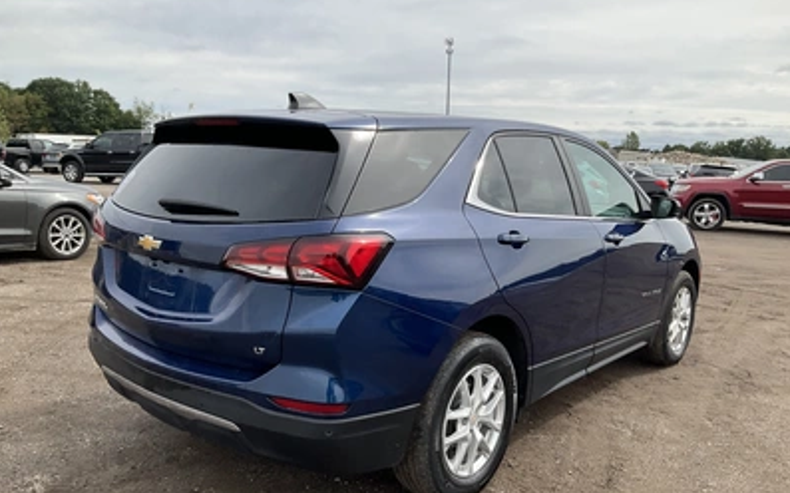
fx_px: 667
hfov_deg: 61.2
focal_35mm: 31
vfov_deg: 40.5
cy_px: 268
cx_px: 396
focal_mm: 3
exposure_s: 1/1577
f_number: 1.8
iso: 25
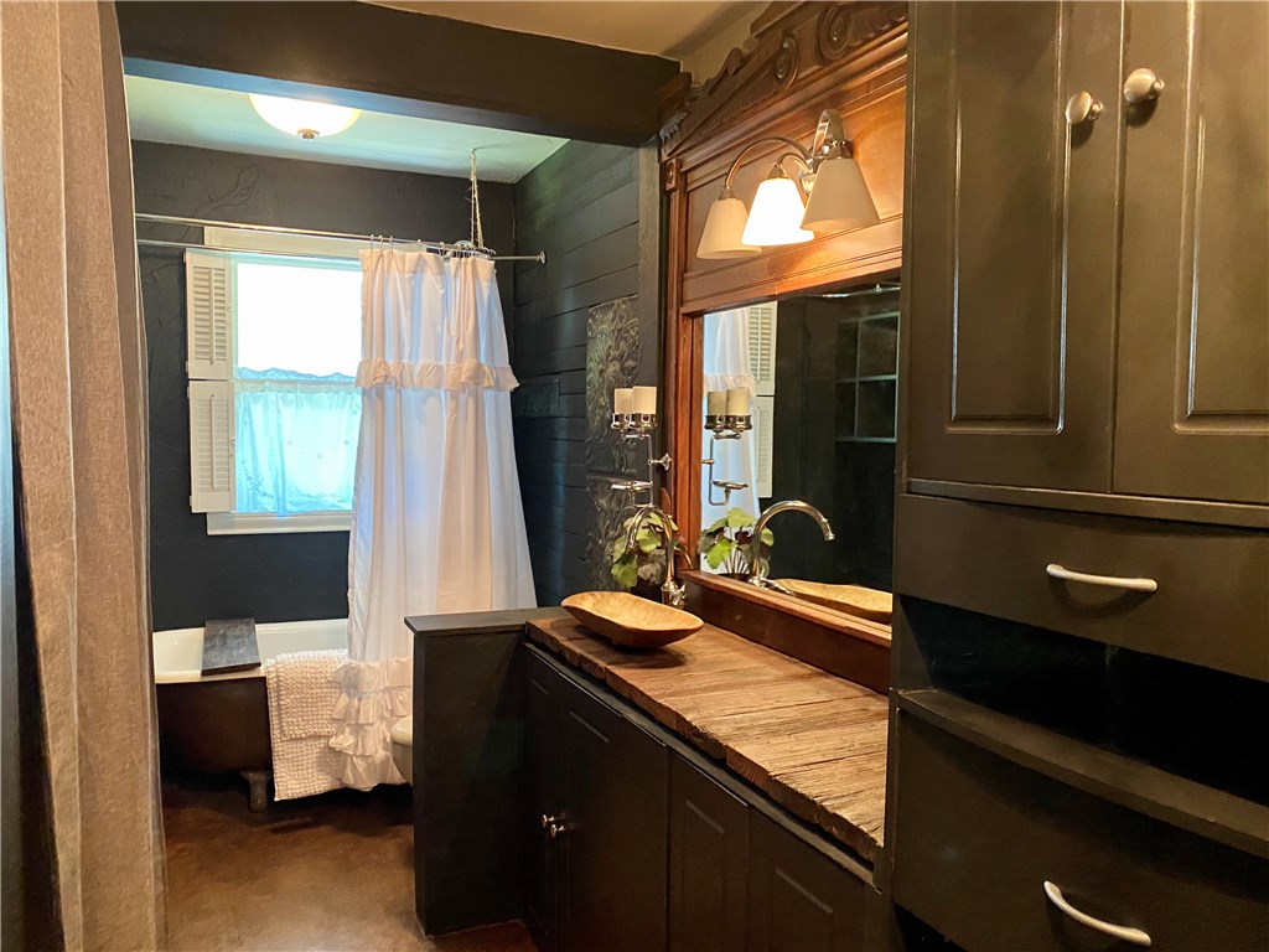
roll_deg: -1.5
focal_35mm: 26
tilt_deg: -4.1
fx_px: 953
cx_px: 634
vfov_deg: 53.1
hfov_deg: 67.3
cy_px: 476
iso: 500
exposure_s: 1/40
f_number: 1.8
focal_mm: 4.25
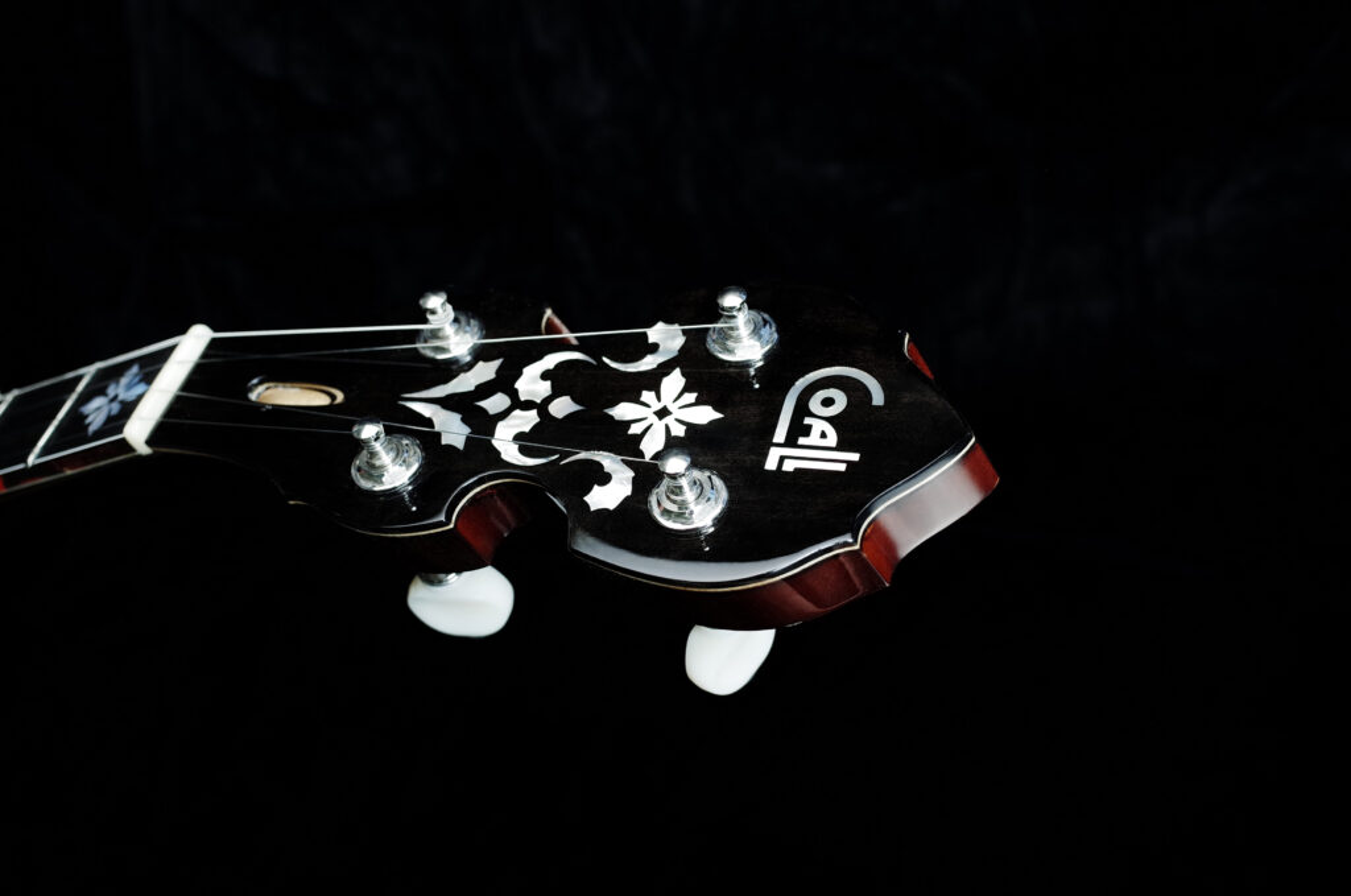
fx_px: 1311
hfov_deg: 54.5
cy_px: 448
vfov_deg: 37.7
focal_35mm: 35
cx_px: 676
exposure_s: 1/60
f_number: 4
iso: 400
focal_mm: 18.3
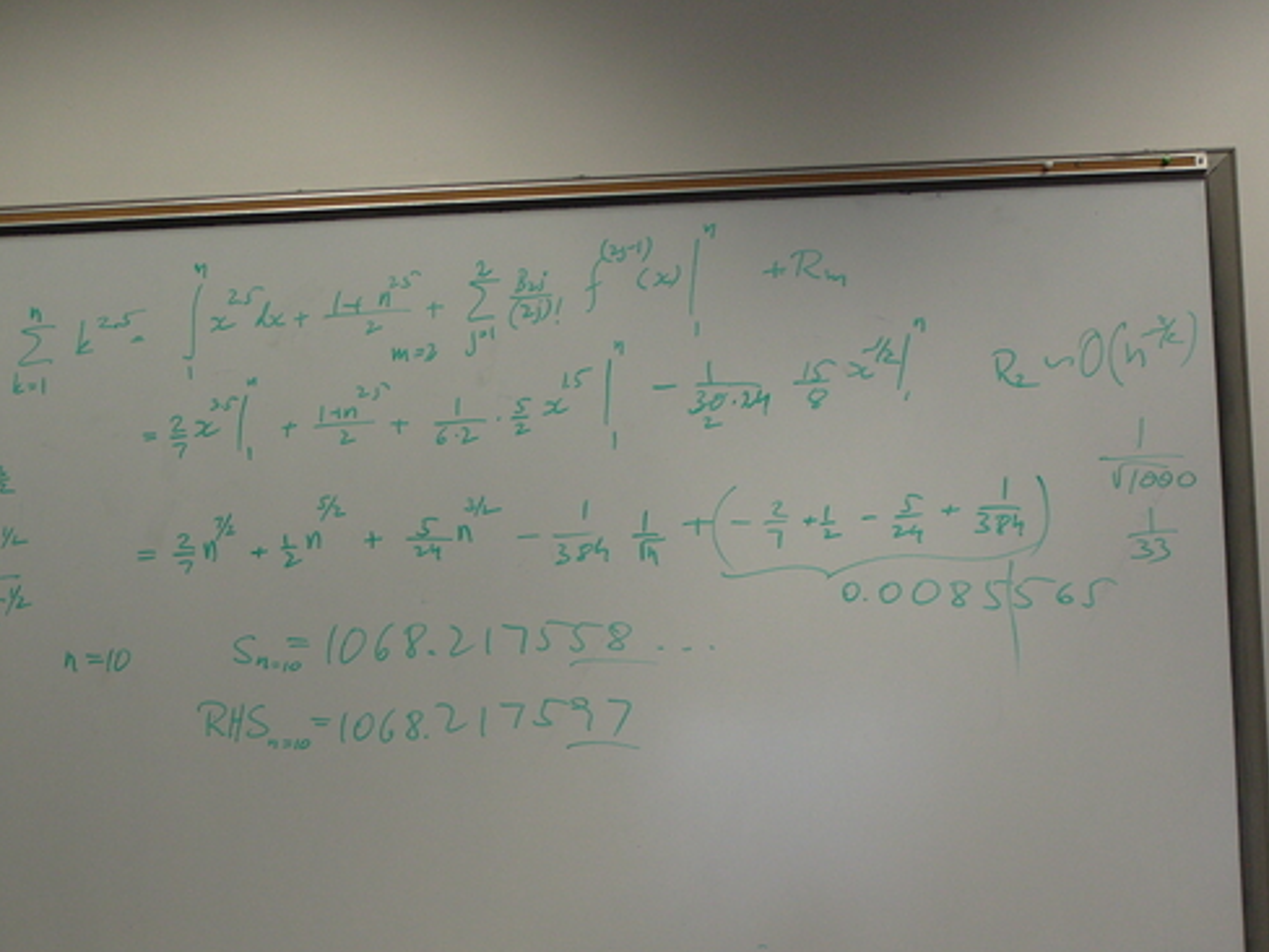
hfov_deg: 25.6
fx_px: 2786
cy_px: 570
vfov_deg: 19.4
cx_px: 486
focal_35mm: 76
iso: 120
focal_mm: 13
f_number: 3.2
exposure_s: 1/60
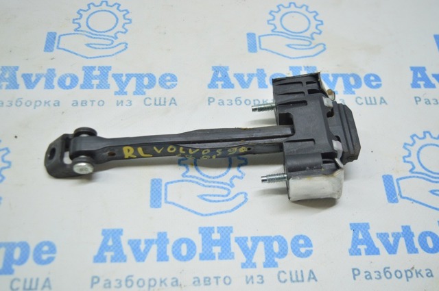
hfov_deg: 48.0
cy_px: 146
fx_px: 493
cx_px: 220
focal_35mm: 40
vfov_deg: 32.9
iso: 400
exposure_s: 1/40
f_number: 4
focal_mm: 27
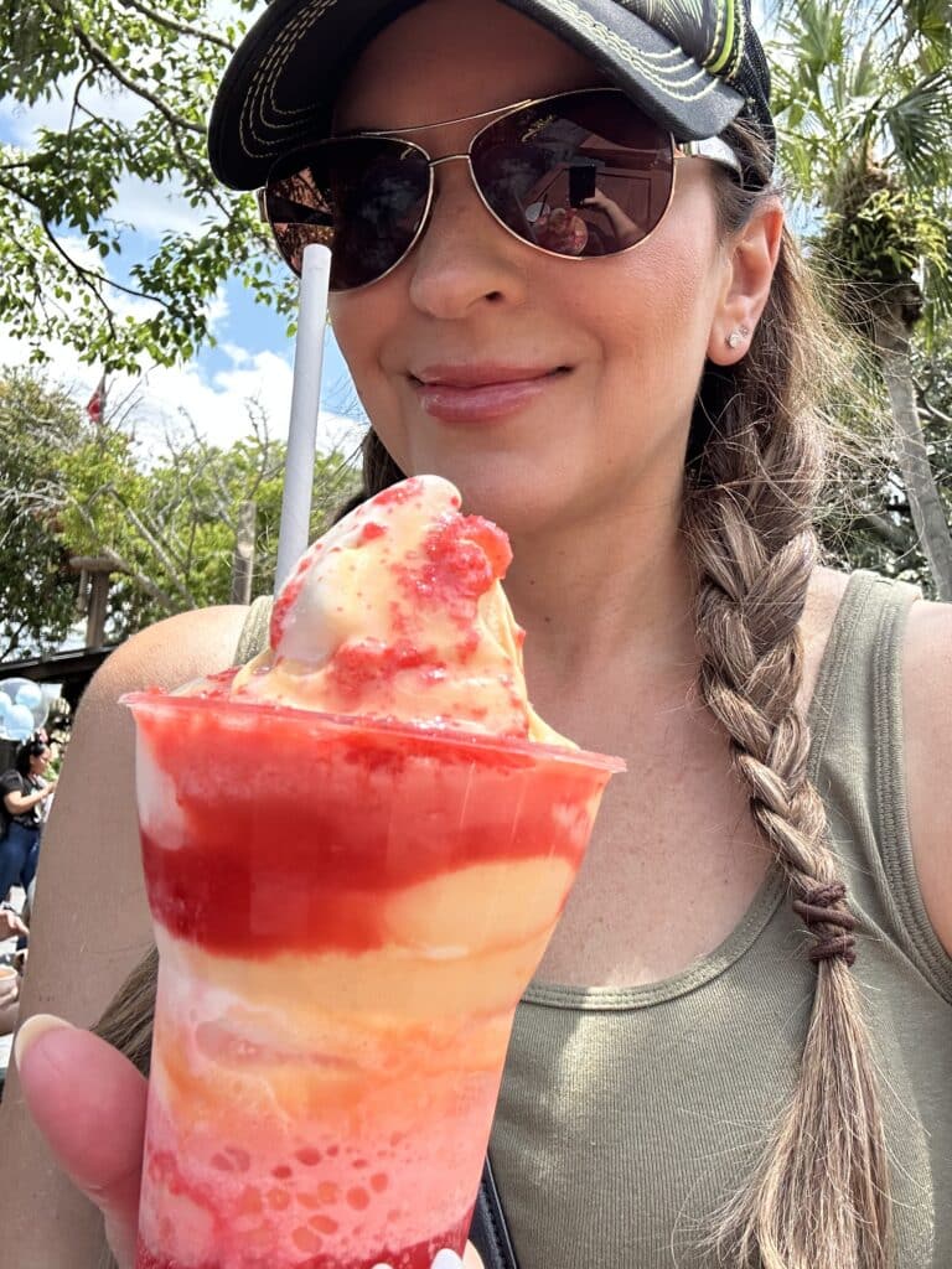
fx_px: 1100
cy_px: 634
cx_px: 476
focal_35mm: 30
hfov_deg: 46.8
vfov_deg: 60.0
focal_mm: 2.69
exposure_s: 1/264
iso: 25
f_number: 1.9
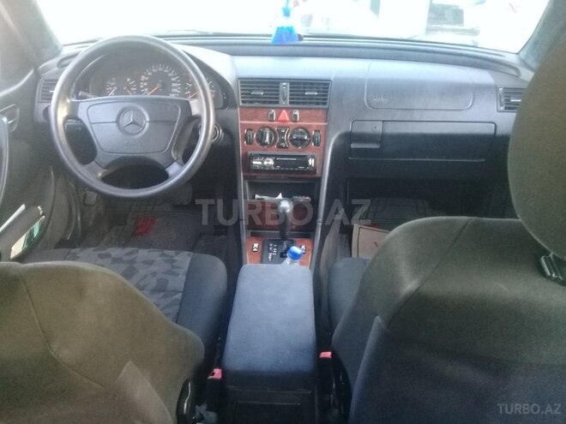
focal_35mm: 31
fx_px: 507
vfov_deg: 45.4
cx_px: 283
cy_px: 212
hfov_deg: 58.4
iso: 200
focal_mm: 3.3
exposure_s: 1/33
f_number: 2.2
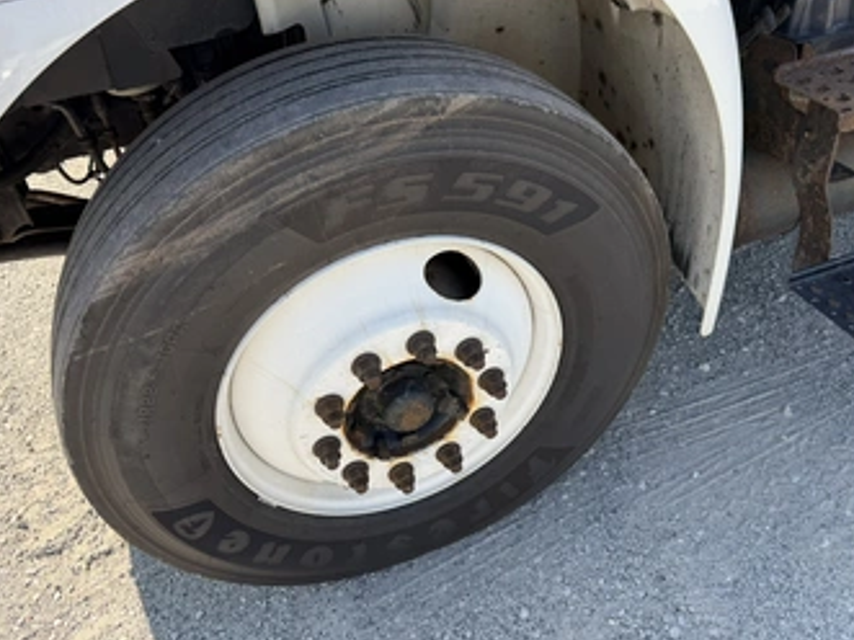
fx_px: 715
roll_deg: +7.3
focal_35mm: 29
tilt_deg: -37.3
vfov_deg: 48.1
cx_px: 397
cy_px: 292
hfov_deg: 61.6
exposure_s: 1/1060
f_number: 1.78
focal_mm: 6.76
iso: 80
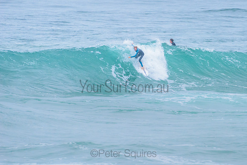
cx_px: 151
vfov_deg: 2.2
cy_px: 64
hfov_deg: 3.4
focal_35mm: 612
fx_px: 4199
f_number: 5.6
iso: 3200
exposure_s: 1/2000
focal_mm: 500
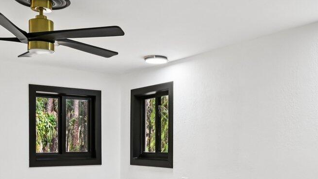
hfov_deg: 44.5
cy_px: 147
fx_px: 388
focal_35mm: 46
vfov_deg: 25.5
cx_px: 179
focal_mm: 14
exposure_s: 1/50
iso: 800
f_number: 8
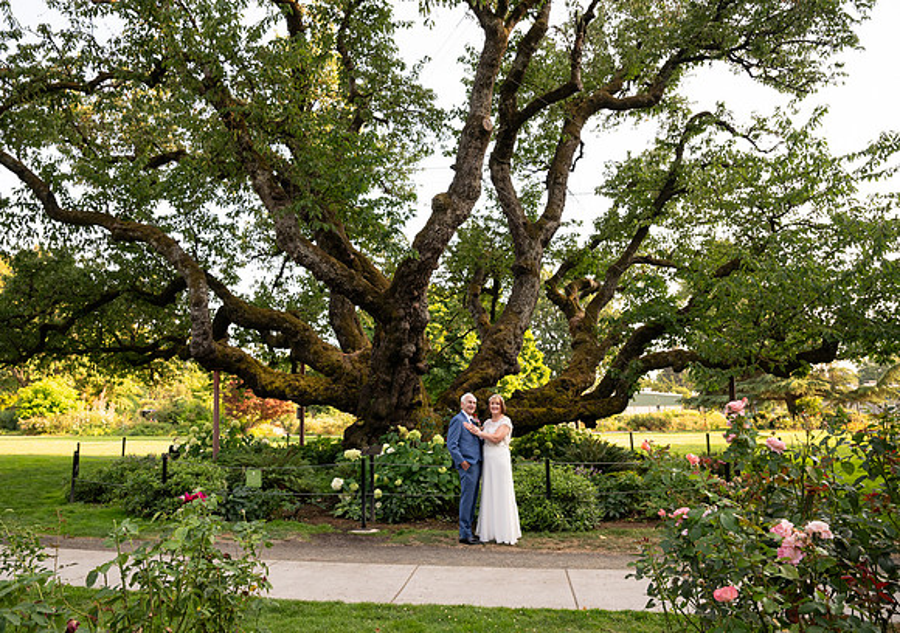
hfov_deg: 68.2
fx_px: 663
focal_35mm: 26
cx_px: 403
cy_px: 302
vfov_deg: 51.0
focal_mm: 24
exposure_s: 1/500
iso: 500
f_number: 4.5
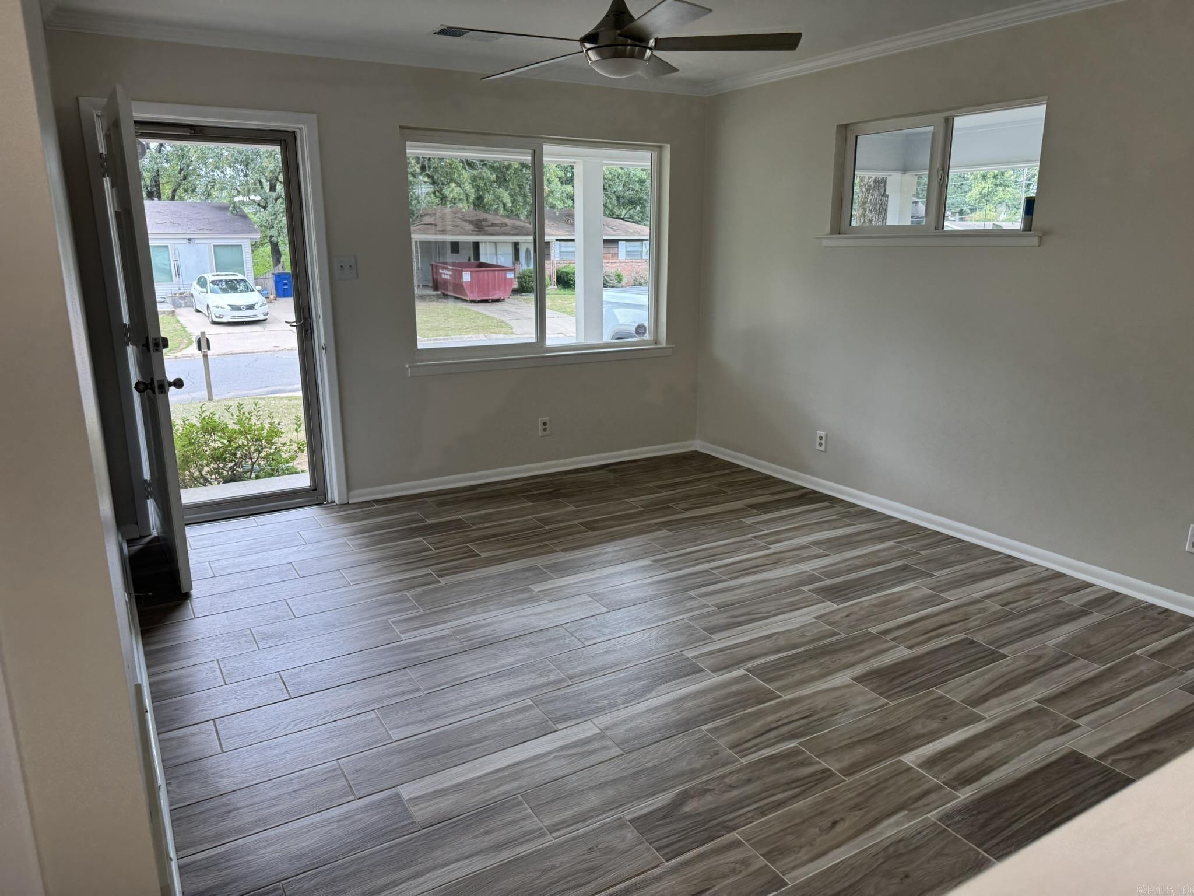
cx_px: 597
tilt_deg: -14.1
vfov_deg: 56.8
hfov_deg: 71.6
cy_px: 448
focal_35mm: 24
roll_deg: -0.1
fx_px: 828
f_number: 1.78
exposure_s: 1/161
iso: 100
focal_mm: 6.76
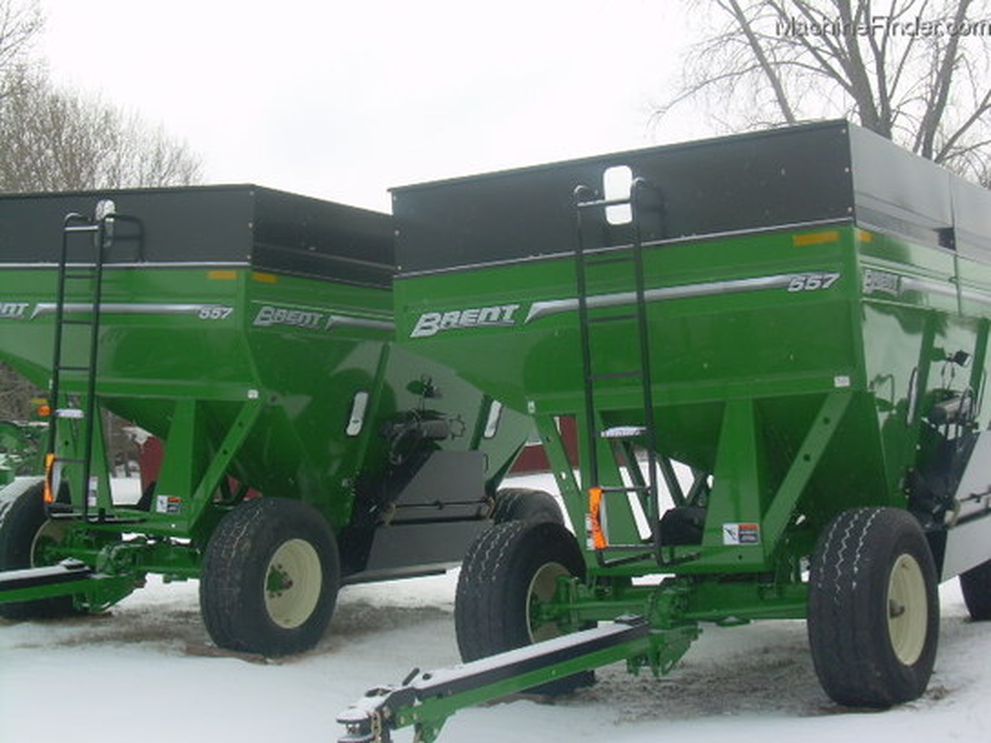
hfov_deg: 33.8
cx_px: 496
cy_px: 372
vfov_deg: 25.7
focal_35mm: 57
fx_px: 1632
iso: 50
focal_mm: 9.6
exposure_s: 1/229
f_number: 5.5
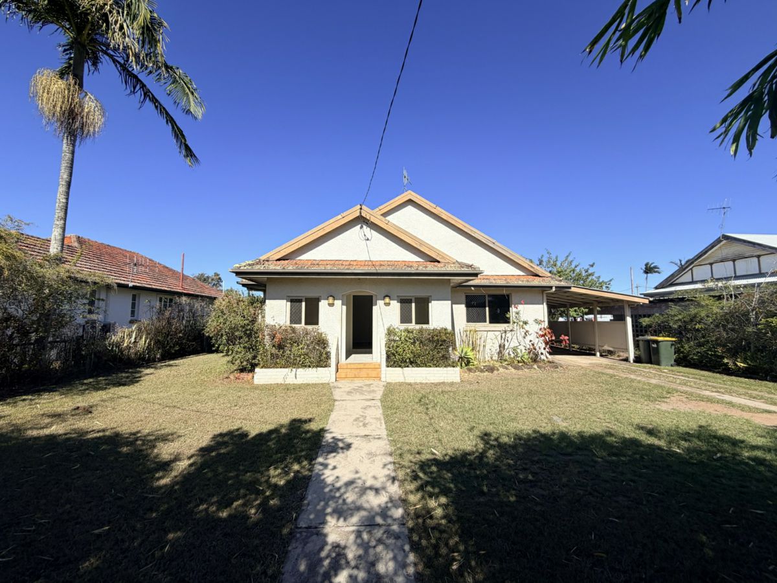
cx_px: 388
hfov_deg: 102.1
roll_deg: +0.2
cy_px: 292
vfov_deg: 85.7
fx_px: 314
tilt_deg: +5.9
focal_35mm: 14
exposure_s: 1/770
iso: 20
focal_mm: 2.22
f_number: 2.2
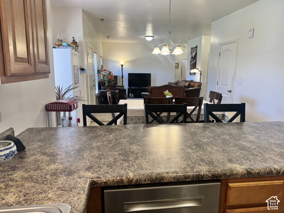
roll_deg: -0.6
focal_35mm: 24
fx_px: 197
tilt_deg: -10.4
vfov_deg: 56.8
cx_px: 142
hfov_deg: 71.6
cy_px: 106
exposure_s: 1/120
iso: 125
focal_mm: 6.76
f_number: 1.78
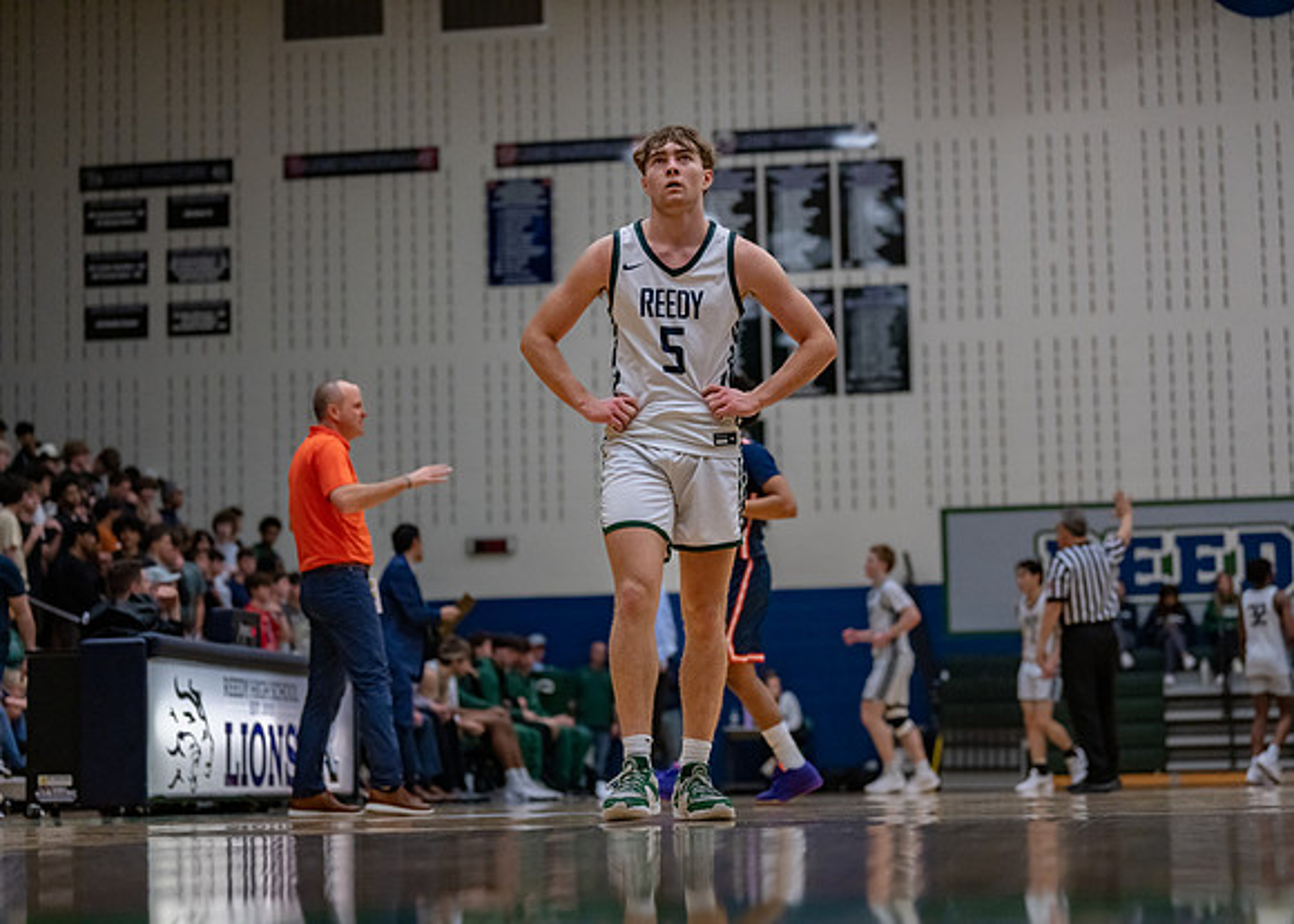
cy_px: 462
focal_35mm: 87
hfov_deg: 22.9
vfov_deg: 16.4
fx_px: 3195
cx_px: 647
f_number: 2.8
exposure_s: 1/1000
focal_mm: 83
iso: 2500
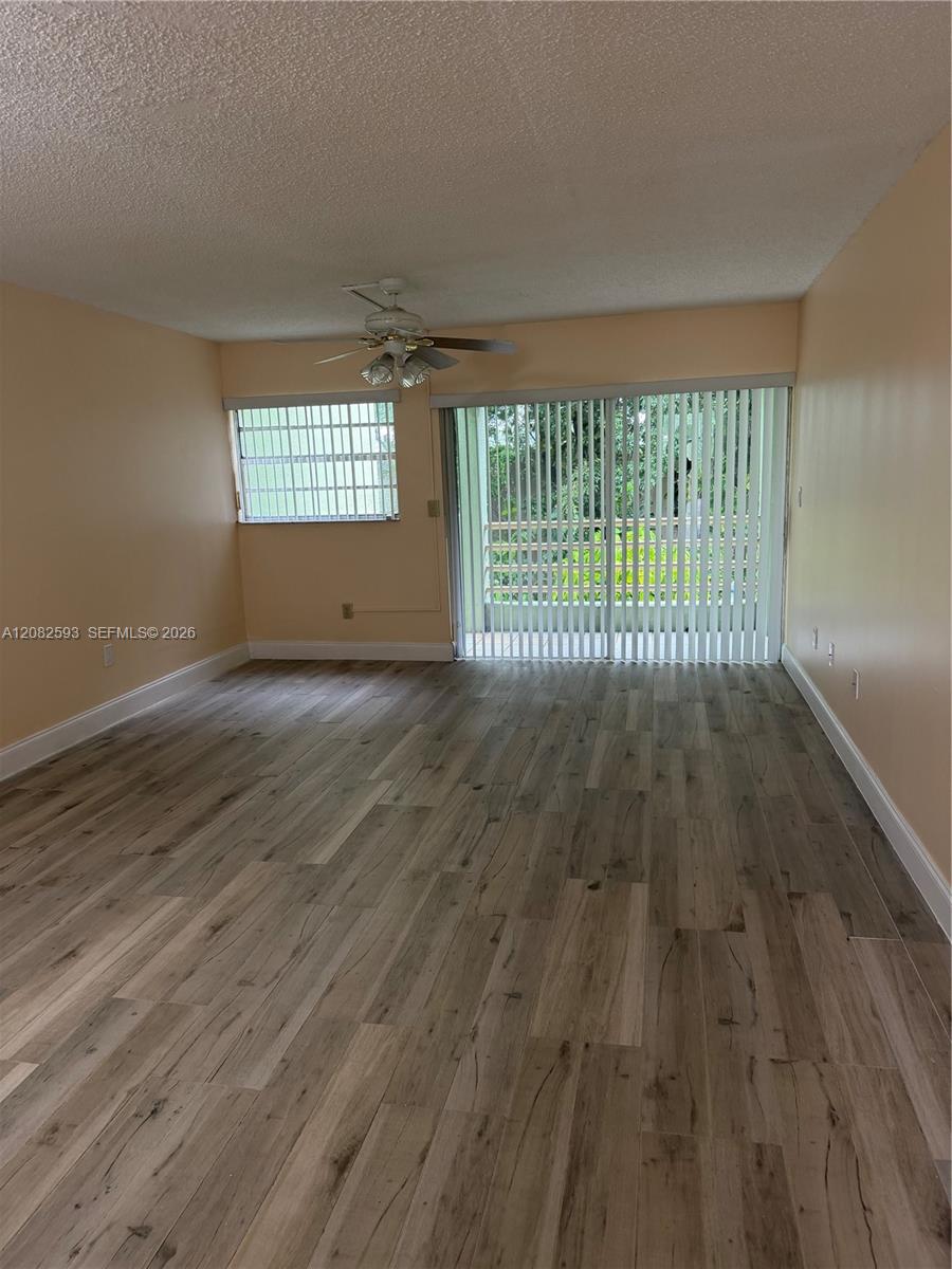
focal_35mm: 24
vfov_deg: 71.6
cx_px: 476
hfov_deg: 56.8
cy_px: 634
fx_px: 880
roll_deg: +2.0
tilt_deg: -10.9
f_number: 1.78
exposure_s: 1/89
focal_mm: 6.76
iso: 200
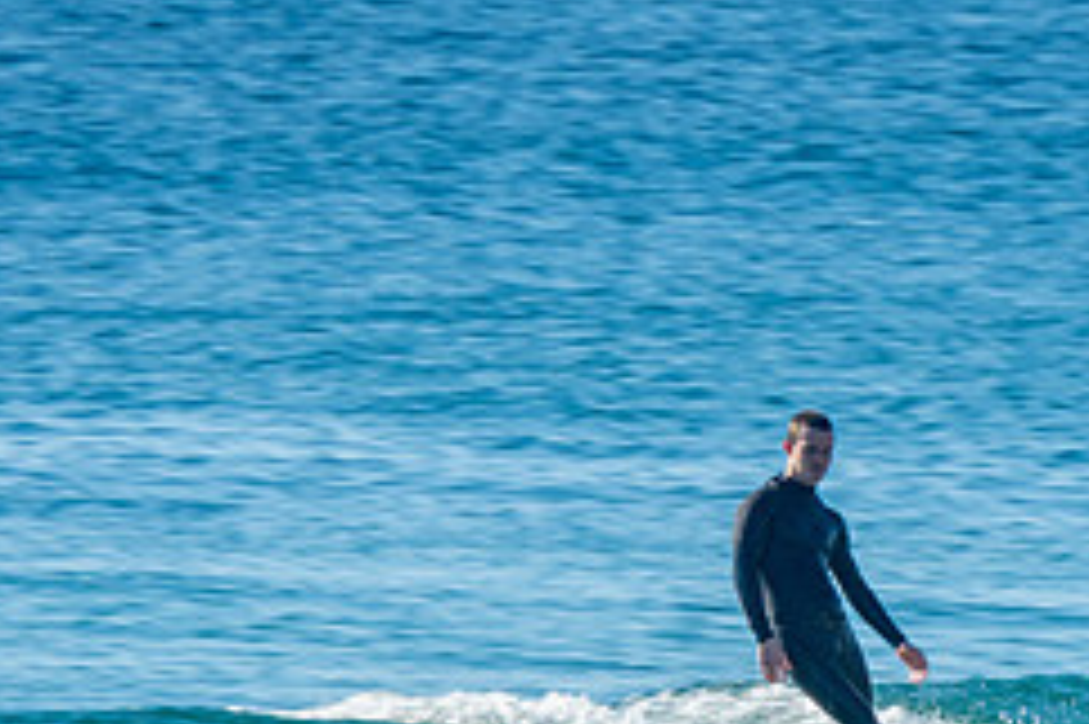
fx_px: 43499
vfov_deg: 1.0
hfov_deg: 1.4
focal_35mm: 1439
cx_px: 819
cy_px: 785
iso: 100
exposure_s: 1/50
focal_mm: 400
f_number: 18
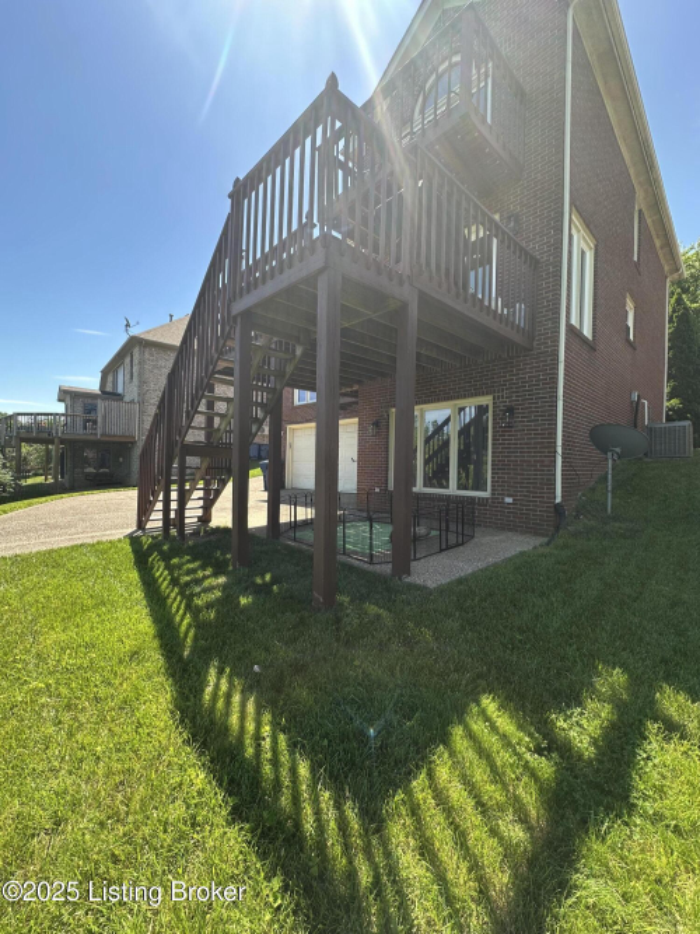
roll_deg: -0.7
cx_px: 350
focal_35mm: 14
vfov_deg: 102.1
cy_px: 467
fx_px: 378
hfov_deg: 85.7
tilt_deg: +0.2
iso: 40
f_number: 2.2
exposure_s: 1/259
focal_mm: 2.22
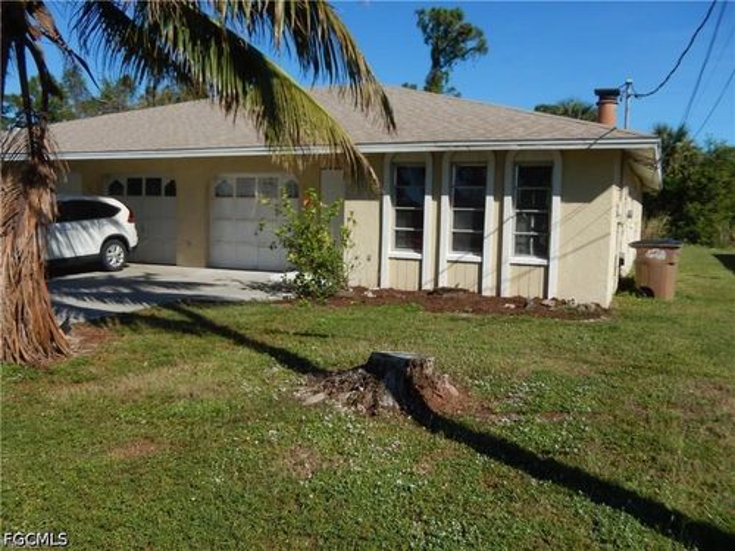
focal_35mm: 32
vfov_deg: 44.2
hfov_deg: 56.8
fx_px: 679
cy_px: 276
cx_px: 368
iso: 125
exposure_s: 1/500
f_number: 7.6
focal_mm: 5.7
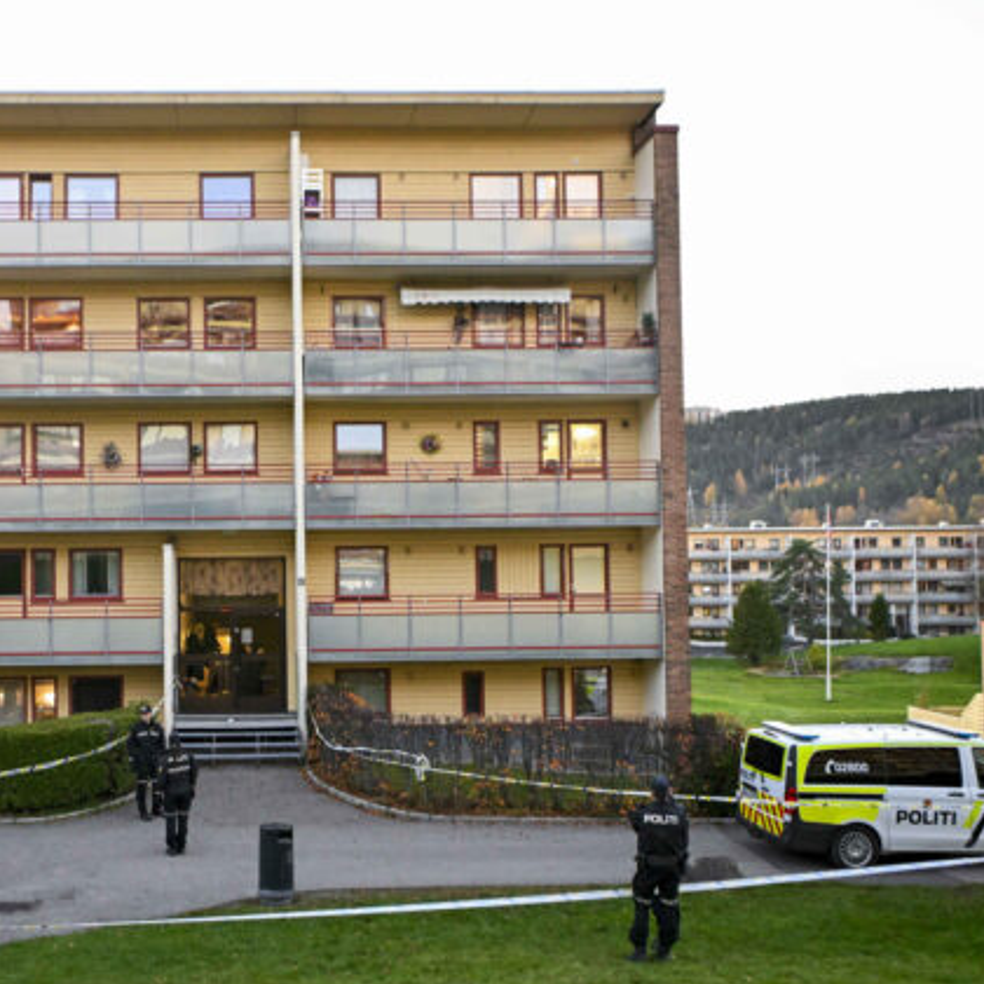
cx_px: 298
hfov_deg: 46.2
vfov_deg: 47.2
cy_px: 525
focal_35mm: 35
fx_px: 1126
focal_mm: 24
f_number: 2.8
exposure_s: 1/400
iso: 3200
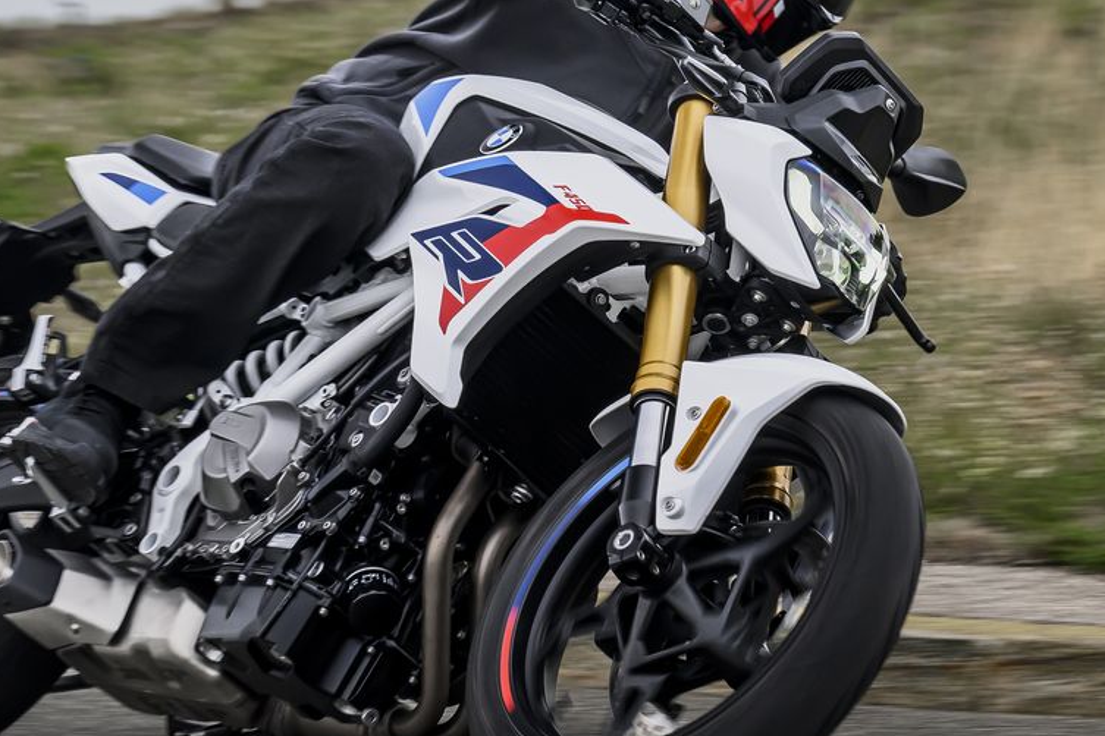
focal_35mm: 183
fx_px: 5617
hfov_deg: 11.2
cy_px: 325
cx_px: 473
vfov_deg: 7.5
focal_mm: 82
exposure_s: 1/250
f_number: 8
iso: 500
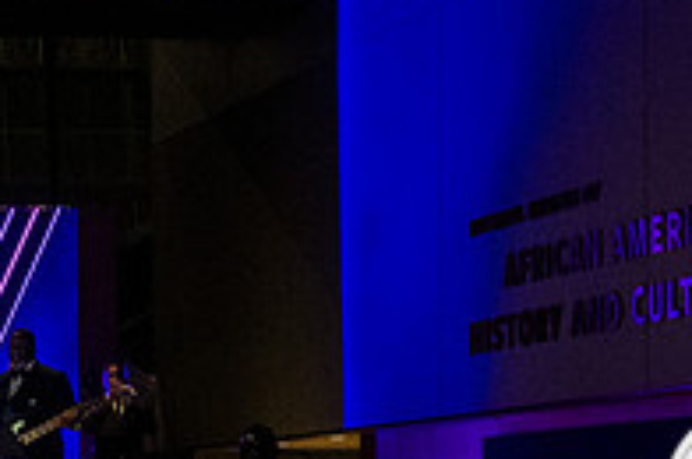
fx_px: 2955
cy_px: 64
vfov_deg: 8.9
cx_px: -7
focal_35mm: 154
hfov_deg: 13.2
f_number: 3.5
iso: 3200
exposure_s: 1/200
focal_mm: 35
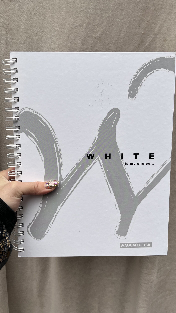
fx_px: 241
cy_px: 156
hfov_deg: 40.2
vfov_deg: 66.1
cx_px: 94
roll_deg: -1.6
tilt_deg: -11.9
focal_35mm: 29
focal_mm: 5.1
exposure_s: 1/684
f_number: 1.6
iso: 50
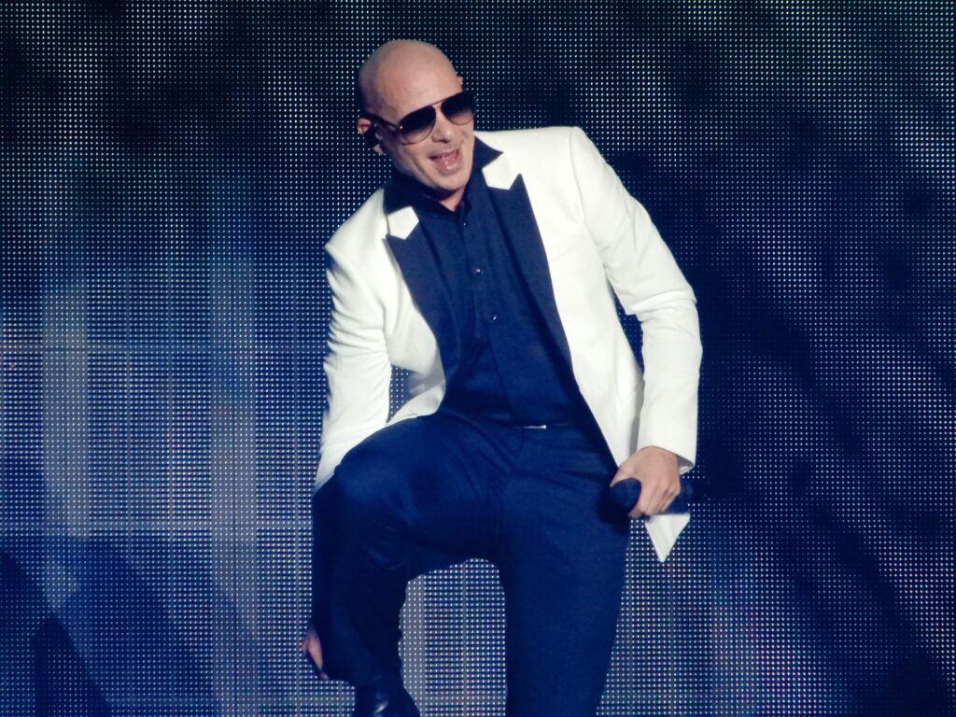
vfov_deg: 2.3
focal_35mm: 650
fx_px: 17951
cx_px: 478
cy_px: 358
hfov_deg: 3.1
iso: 1600
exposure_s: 1/200
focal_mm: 116
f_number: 6.9
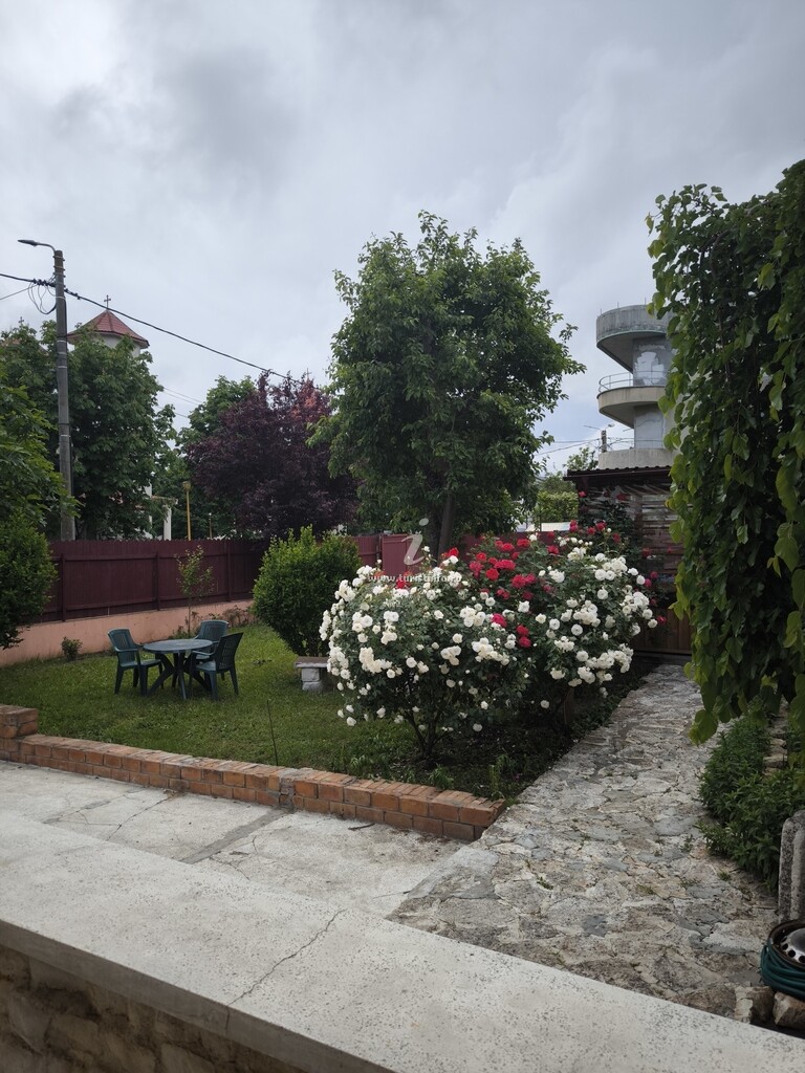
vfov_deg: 71.6
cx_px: 402
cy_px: 536
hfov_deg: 56.8
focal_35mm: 24
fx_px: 744
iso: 50
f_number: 1.9
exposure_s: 1/1293
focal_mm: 6.92
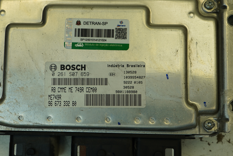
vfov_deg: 19.7
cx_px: 96
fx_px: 447
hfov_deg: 29.2
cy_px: 72
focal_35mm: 69
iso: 100
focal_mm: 28
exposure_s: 1/125
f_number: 5.6
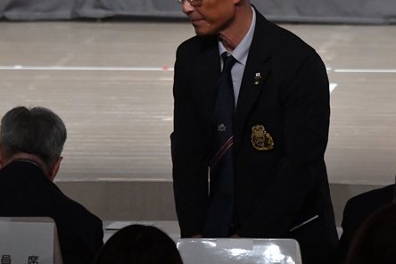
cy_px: 101
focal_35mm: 497
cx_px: 231
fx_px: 5467
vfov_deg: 2.8
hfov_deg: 4.1
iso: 8000
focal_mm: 190
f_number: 5.6
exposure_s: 1/400
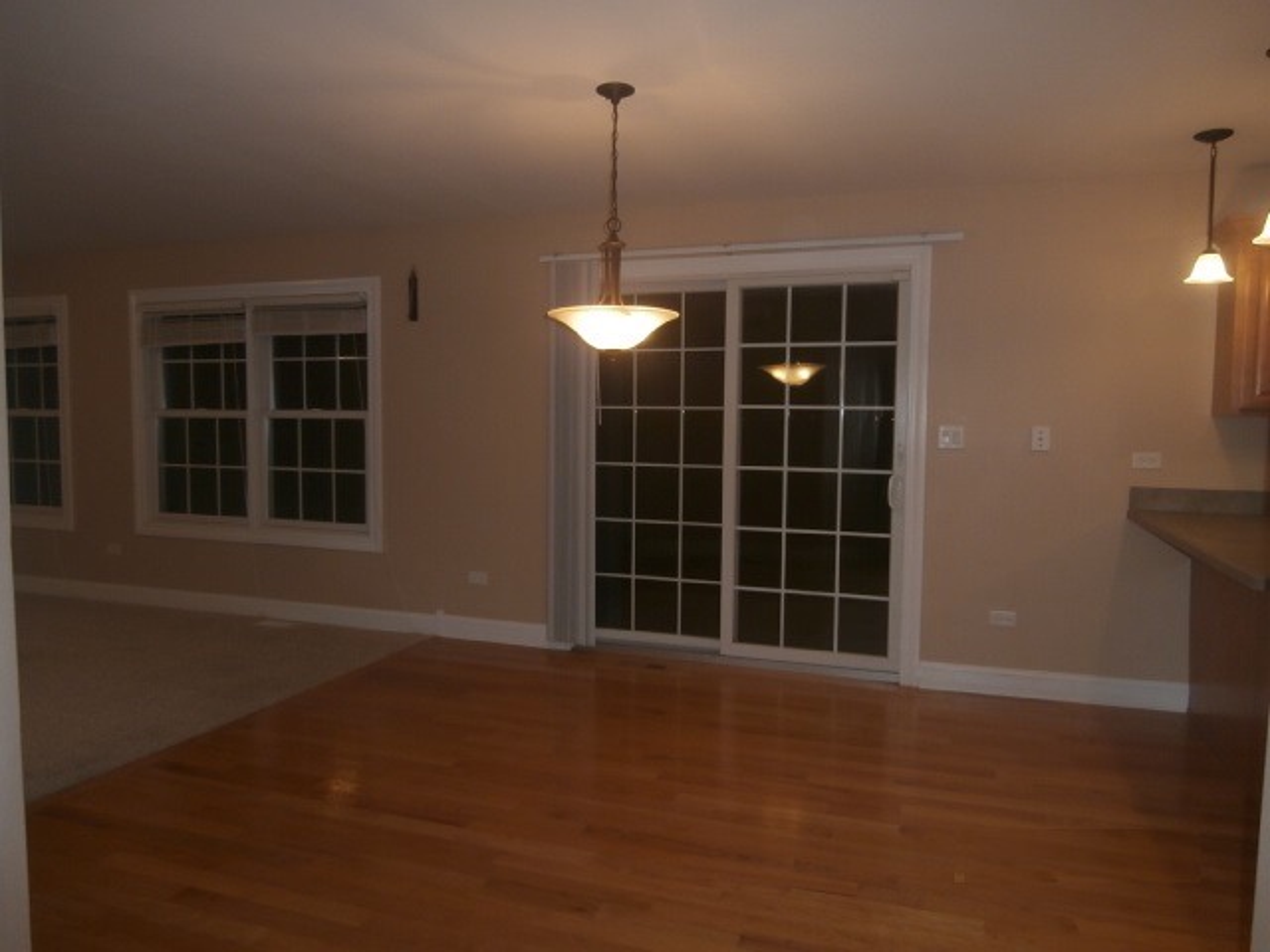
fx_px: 881
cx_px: 635
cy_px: 476
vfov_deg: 56.8
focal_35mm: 24
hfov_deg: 71.6
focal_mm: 4.2
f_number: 3
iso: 100
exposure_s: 1/30
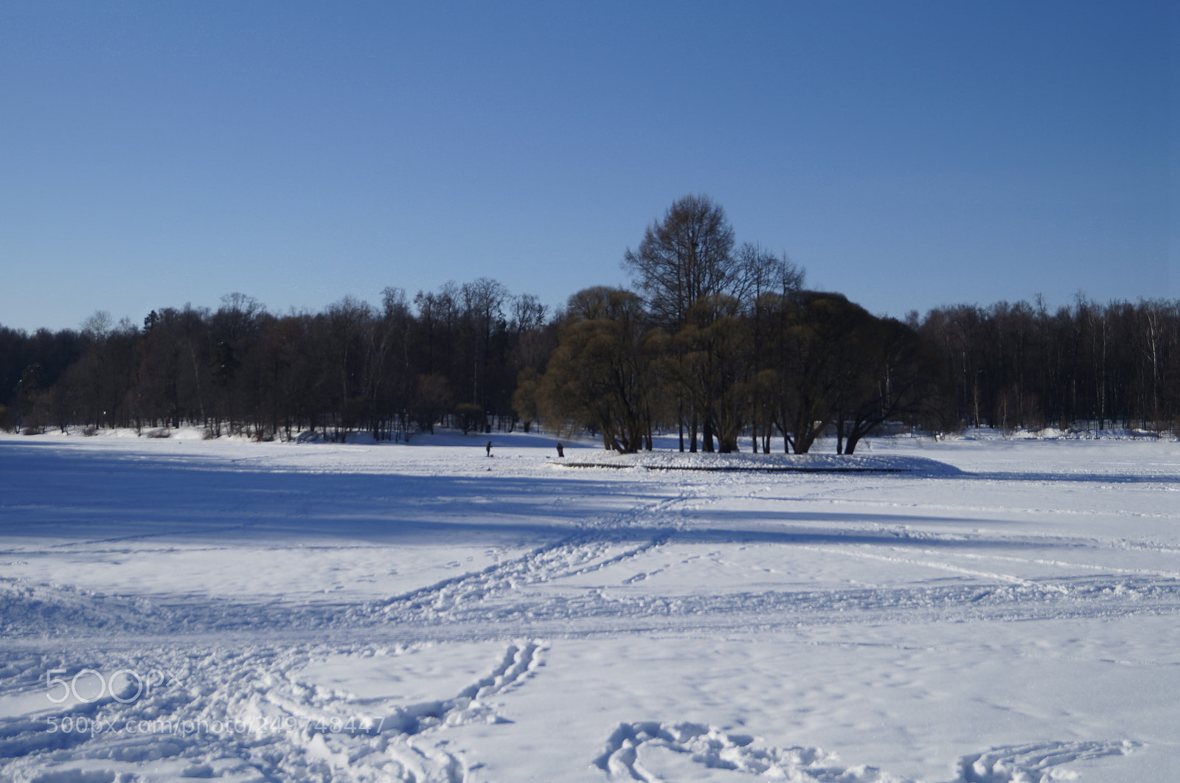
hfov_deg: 43.7
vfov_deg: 29.8
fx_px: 1473
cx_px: 590
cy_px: 392
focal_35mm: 45
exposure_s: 1/2000
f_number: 4.5
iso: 100
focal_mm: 30
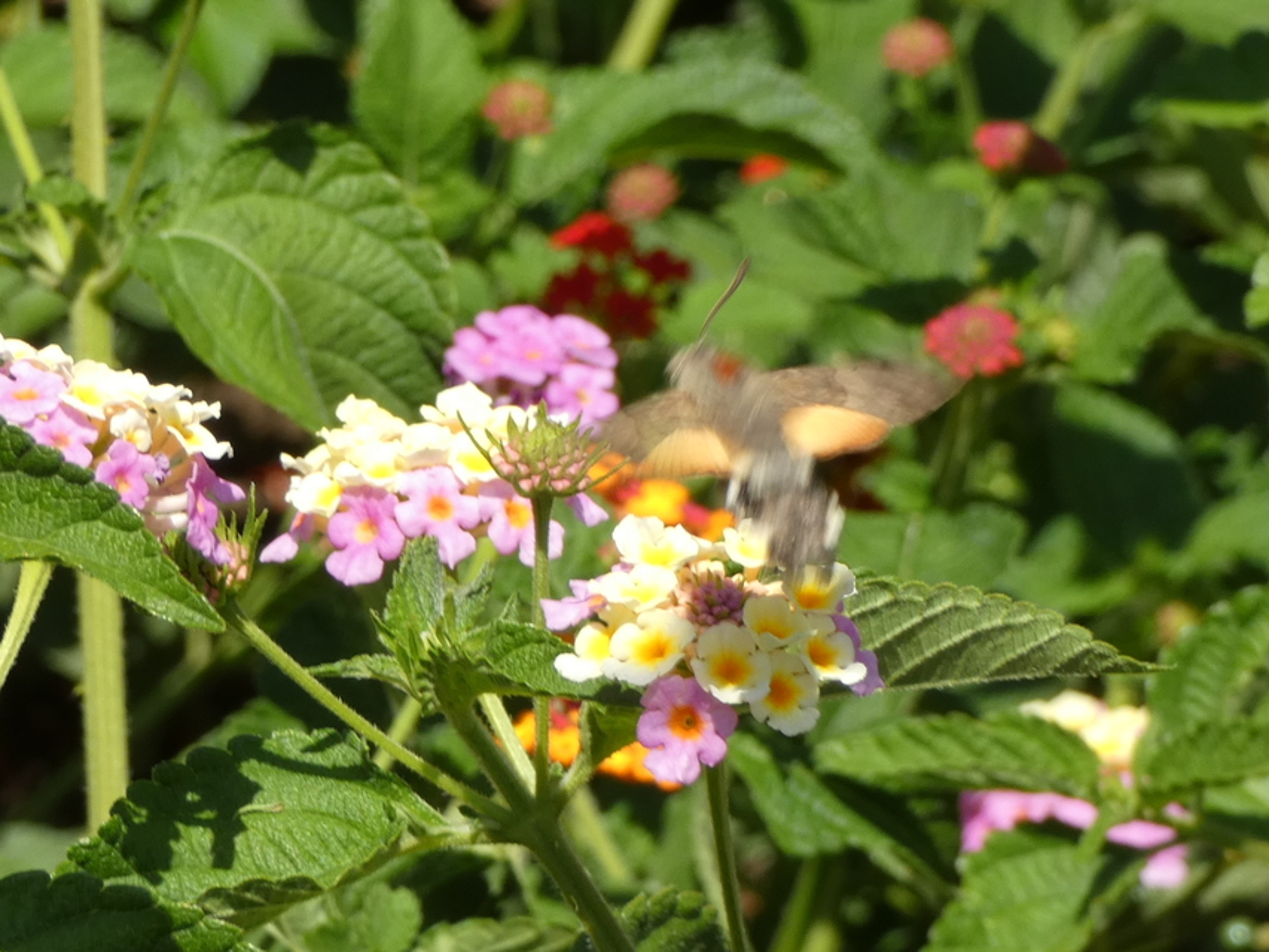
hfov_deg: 7.9
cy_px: 476
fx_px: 9166
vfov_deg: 5.9
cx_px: 634
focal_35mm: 250
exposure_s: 1/125
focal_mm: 44.8
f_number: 5.5
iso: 80
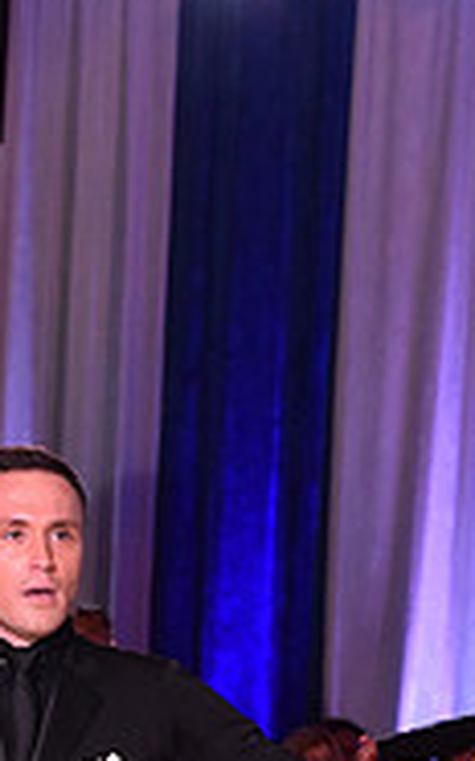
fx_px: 4356
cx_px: -113
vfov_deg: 9.8
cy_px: 961
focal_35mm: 210
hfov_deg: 6.2
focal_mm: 66
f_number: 7.1
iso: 2500
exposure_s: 1/320
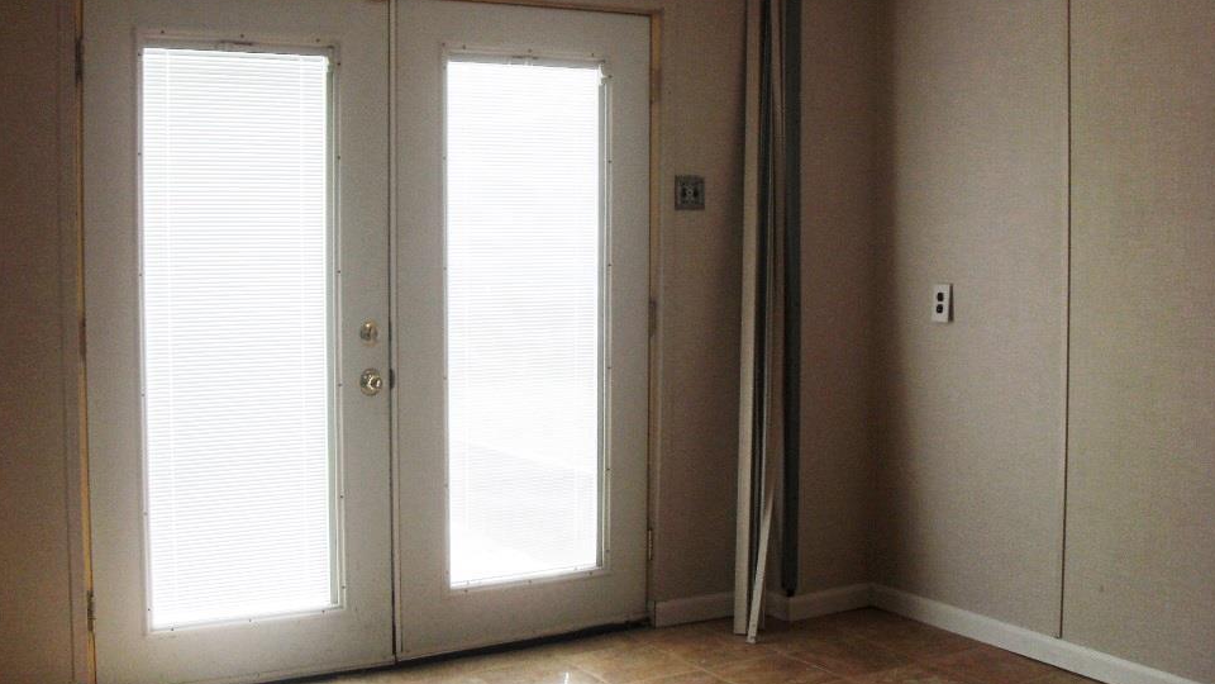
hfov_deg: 47.4
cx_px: 624
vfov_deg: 27.7
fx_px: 1385
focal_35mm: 43
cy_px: 286
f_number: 2.8
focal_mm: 6.3
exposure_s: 1/125
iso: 80
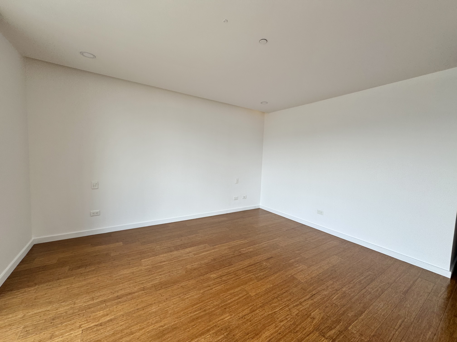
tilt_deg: -6.8
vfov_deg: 85.7
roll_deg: -3.9
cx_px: 228
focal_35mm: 14
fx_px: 185
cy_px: 171
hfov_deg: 102.1
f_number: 2.2
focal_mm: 2.22
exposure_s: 1/286
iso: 40
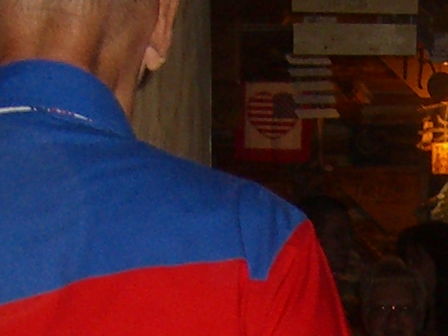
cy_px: 840
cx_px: 533
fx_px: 3223
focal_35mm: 249
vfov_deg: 5.7
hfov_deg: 7.9
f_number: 2.8
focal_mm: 7.9
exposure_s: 1/60
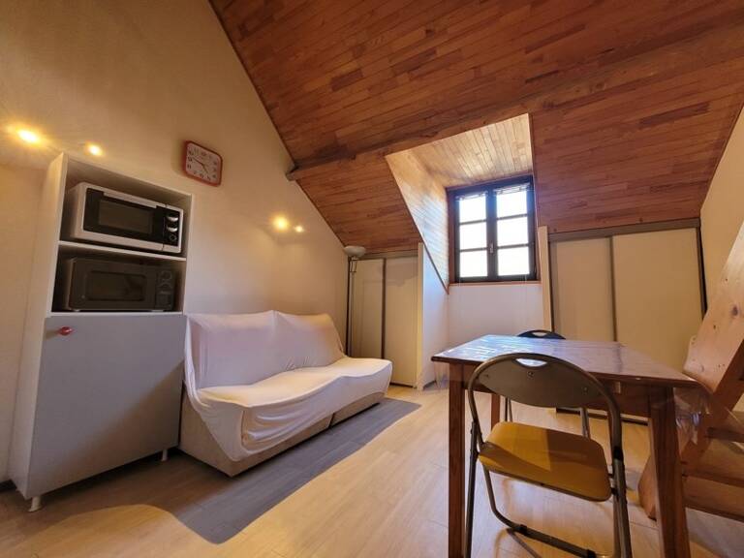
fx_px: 279
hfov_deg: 106.2
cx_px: 372
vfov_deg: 89.9
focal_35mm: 13
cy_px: 279
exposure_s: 1/50
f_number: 2.2
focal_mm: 1.74
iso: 200
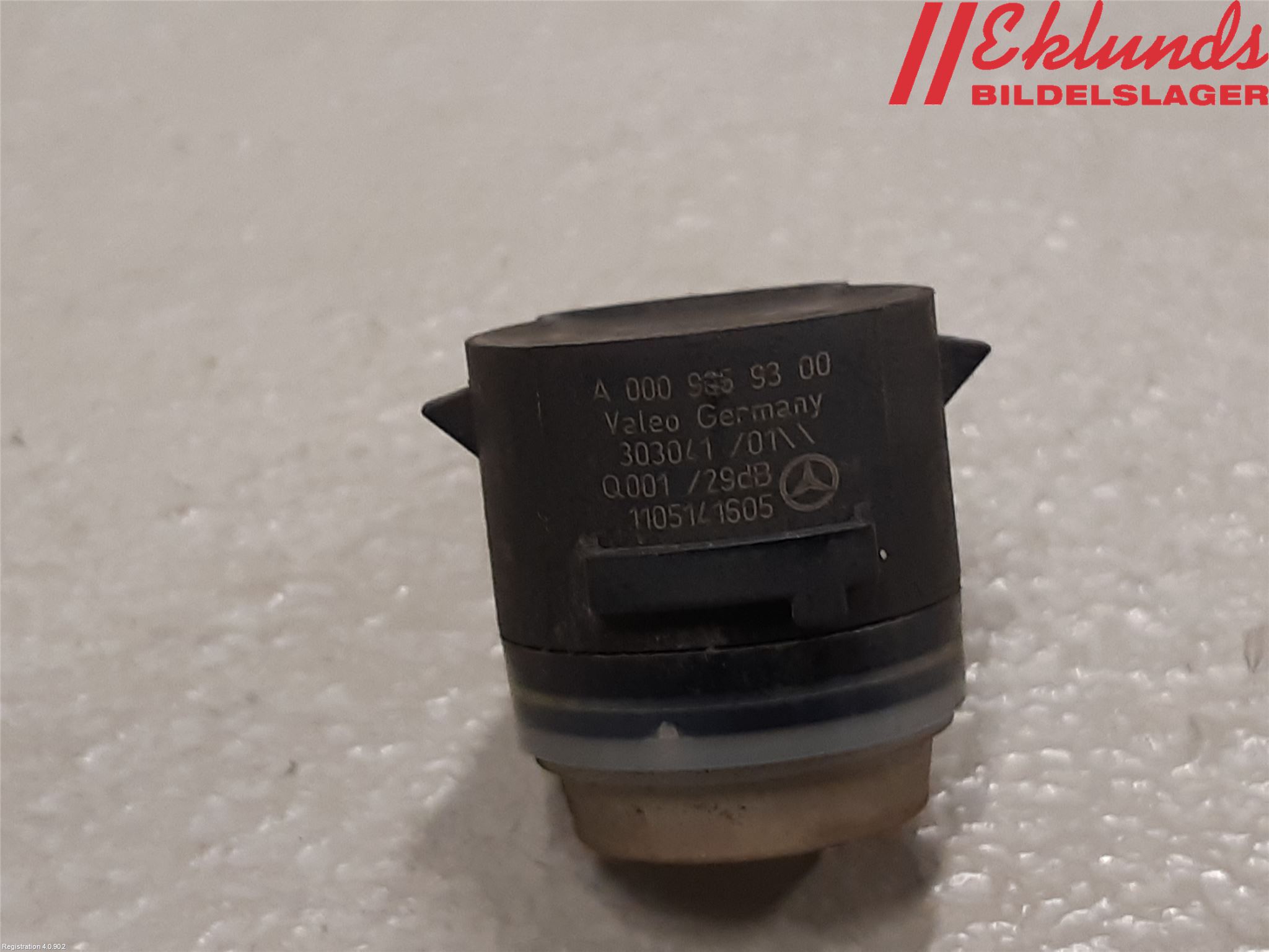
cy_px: 476
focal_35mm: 26
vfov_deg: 53.1
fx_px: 953
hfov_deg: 67.3
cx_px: 634
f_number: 1.7
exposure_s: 1/50
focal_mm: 3.93
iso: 100
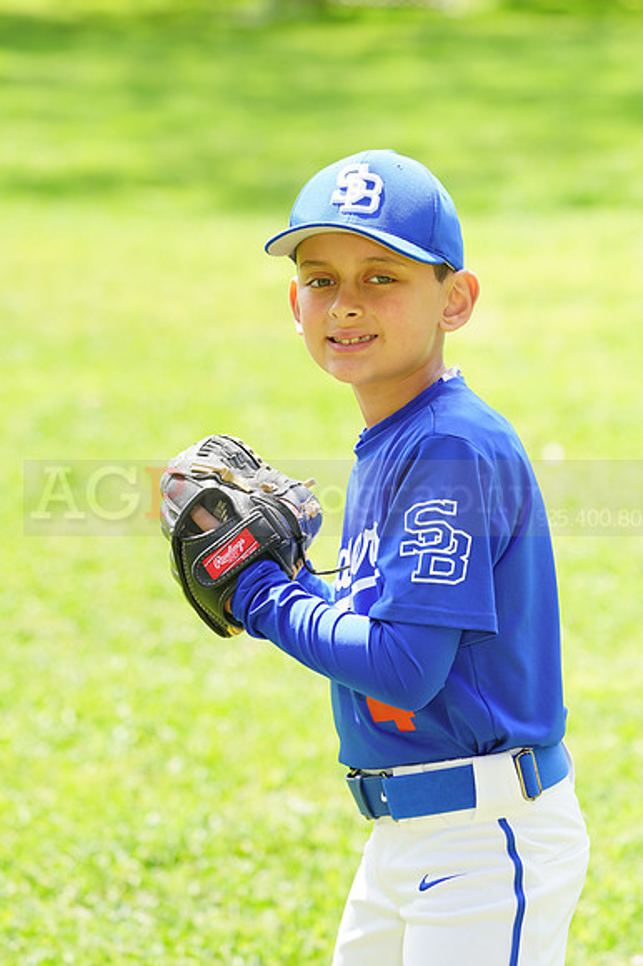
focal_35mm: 209
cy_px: 483
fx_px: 5606
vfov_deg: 9.9
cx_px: 322
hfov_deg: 6.6
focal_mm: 209
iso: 200
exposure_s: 1/200
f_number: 6.3
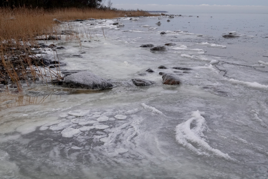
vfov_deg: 32.6
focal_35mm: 41
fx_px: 305
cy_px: 90
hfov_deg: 47.4
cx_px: 134
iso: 640
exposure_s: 1/250
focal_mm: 15.17
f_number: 8
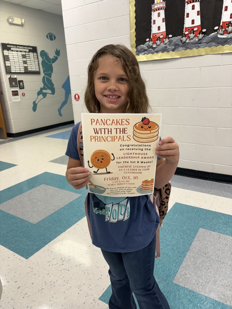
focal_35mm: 26
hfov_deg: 53.1
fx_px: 232
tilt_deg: -17.4
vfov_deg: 67.3
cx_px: 116
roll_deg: +2.4
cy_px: 154
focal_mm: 5.96
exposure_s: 1/120
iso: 100
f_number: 1.6
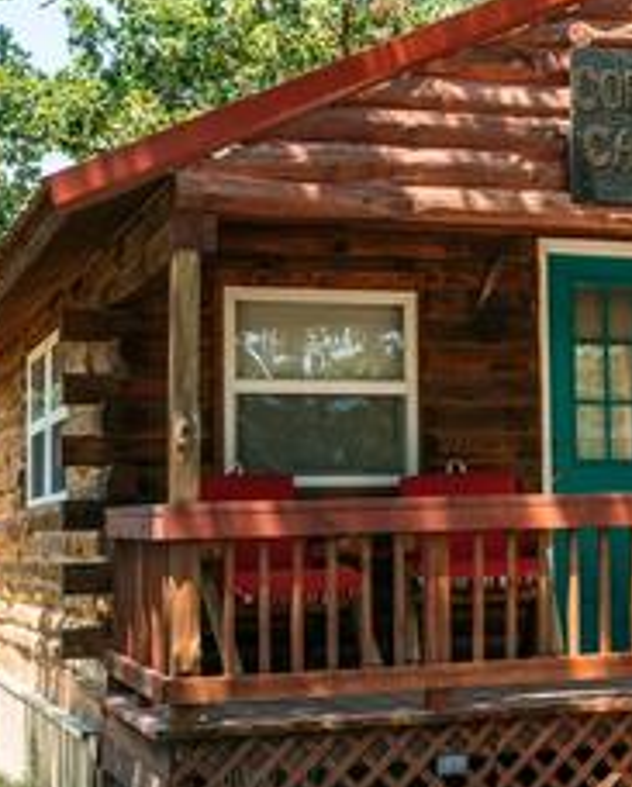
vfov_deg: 24.1
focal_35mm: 79
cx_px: 558
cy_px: 356
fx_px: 1843
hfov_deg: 19.1
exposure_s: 1/125
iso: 100
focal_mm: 50
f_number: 11
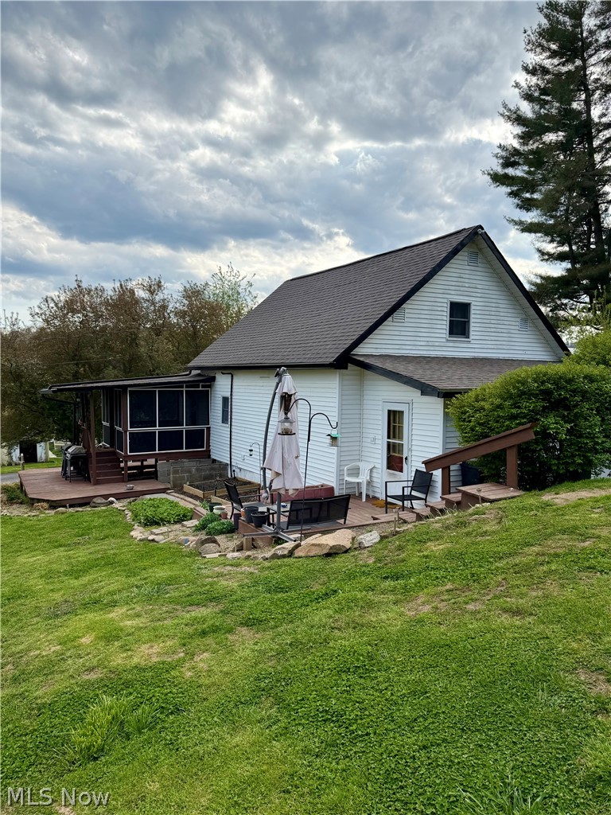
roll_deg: -1.4
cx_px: 306
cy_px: 408
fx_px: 565
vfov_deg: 71.6
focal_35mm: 24
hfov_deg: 56.8
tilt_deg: -2.0
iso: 80
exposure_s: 1/3425
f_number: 1.78
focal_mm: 6.76
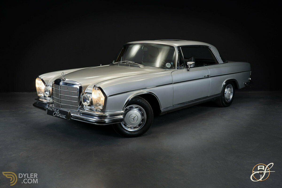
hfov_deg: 50.7
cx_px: 141
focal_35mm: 38
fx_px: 298
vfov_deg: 35.1
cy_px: 94
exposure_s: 1/2
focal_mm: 38
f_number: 11
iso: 250
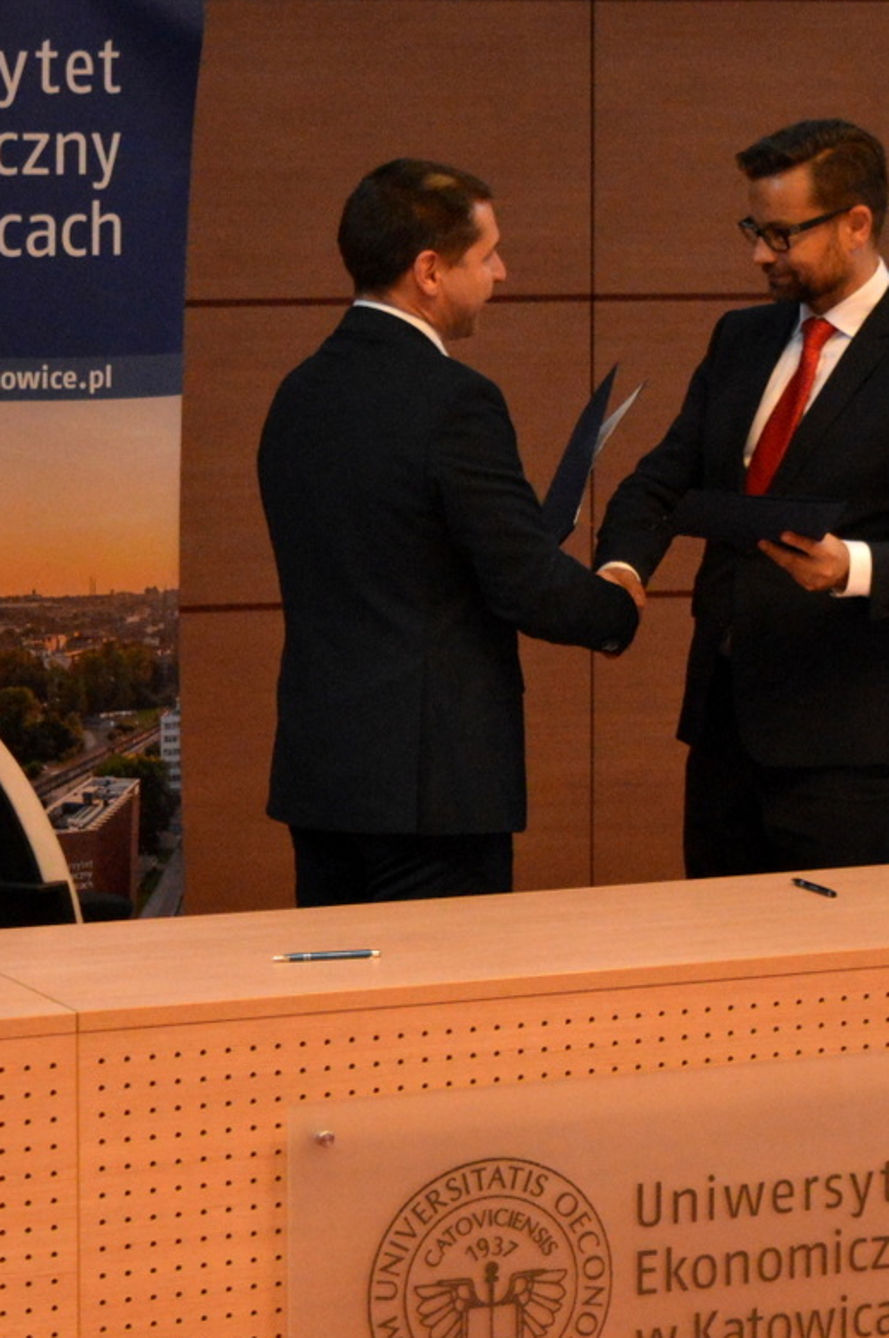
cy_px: 663
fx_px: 3935
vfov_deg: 19.3
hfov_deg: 12.9
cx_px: 375
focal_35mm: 106
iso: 3200
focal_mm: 46
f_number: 5
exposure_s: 1/80
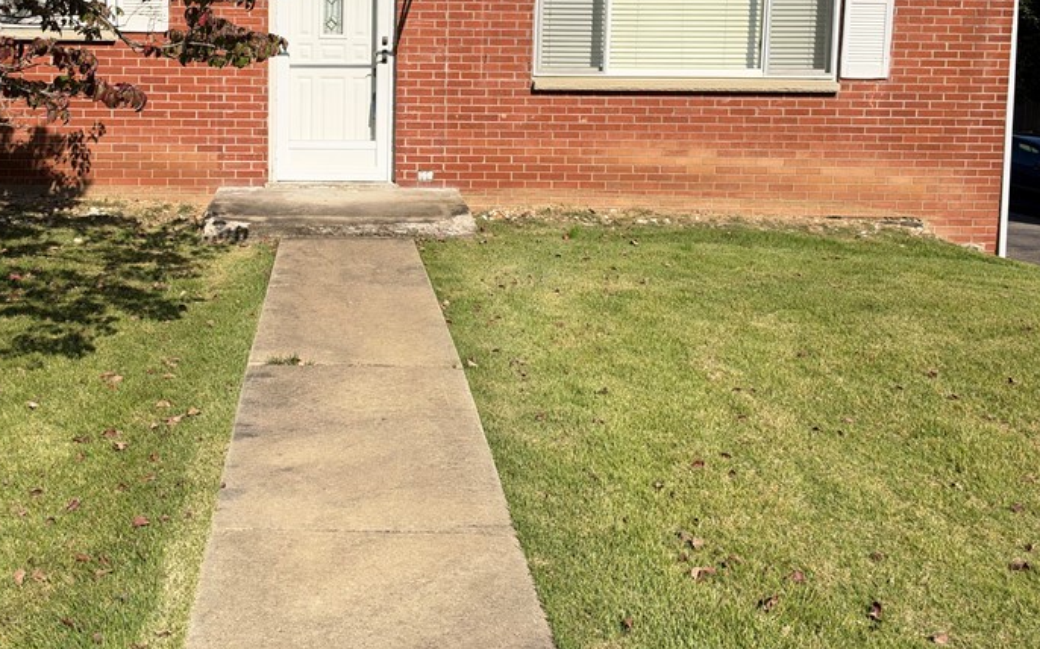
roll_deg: -0.6
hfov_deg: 50.8
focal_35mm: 38
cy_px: 103
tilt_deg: -5.8
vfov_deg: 32.4
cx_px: 365
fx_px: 1077
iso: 64
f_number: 1.8
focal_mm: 6.93
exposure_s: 1/4587
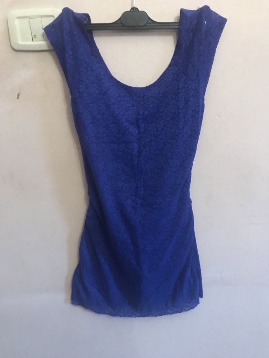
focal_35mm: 28
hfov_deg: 49.7
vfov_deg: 63.4
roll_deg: +2.2
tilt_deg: -17.7
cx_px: 134
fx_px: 290
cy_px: 179
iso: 100
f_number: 1.8
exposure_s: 1/5
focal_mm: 3.99
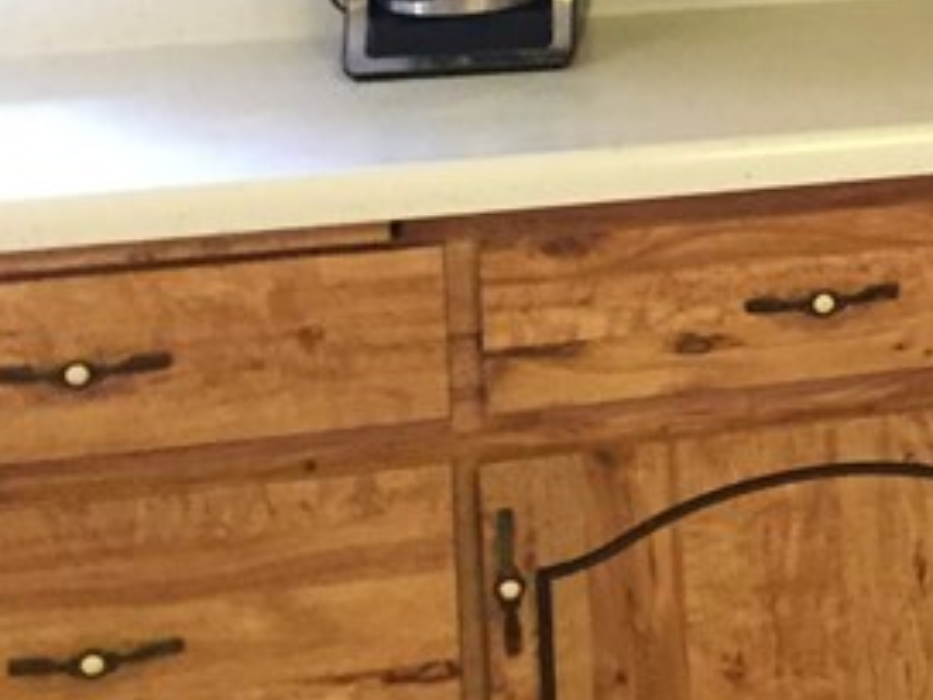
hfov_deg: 15.3
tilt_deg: -7.5
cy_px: -230
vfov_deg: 13.1
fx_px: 2938
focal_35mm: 109
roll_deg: -0.2
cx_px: 1725
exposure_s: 1/17
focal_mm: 4.15
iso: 250
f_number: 2.2
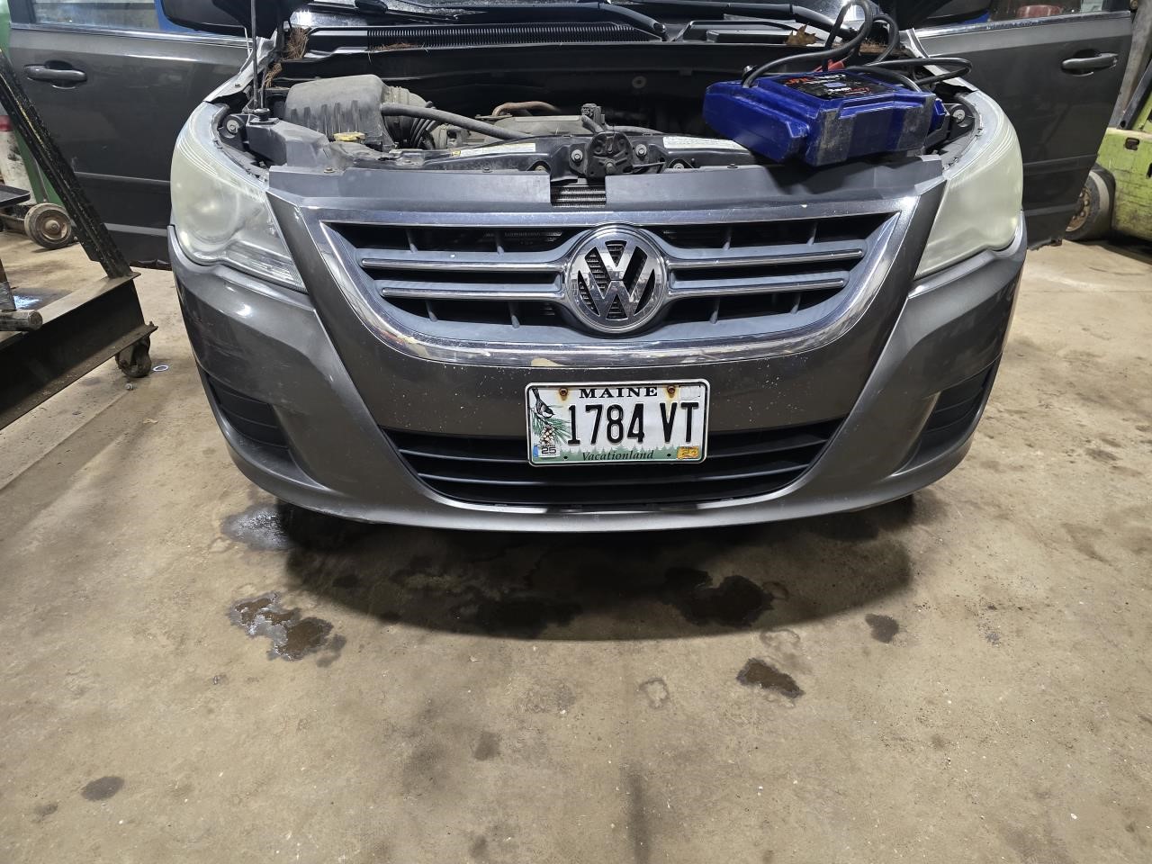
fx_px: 765
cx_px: 576
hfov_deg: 73.9
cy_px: 432
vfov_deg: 58.9
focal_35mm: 23
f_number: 1.7
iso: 640
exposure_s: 1/60
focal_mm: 6.3
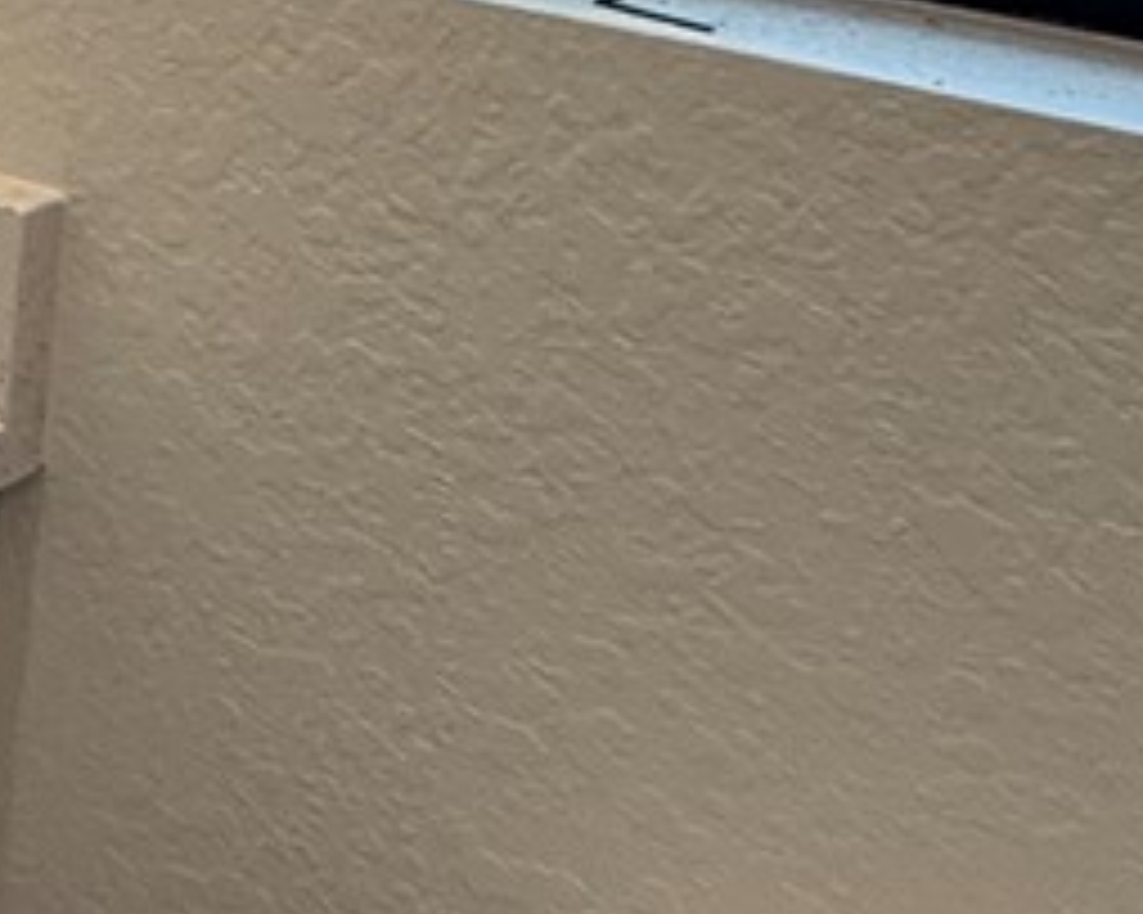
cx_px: -932
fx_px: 2908
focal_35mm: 86
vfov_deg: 17.1
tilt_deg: -10.8
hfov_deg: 17.7
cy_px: -162
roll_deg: +0.0
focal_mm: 2.22
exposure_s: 1/120
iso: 160
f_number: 2.2
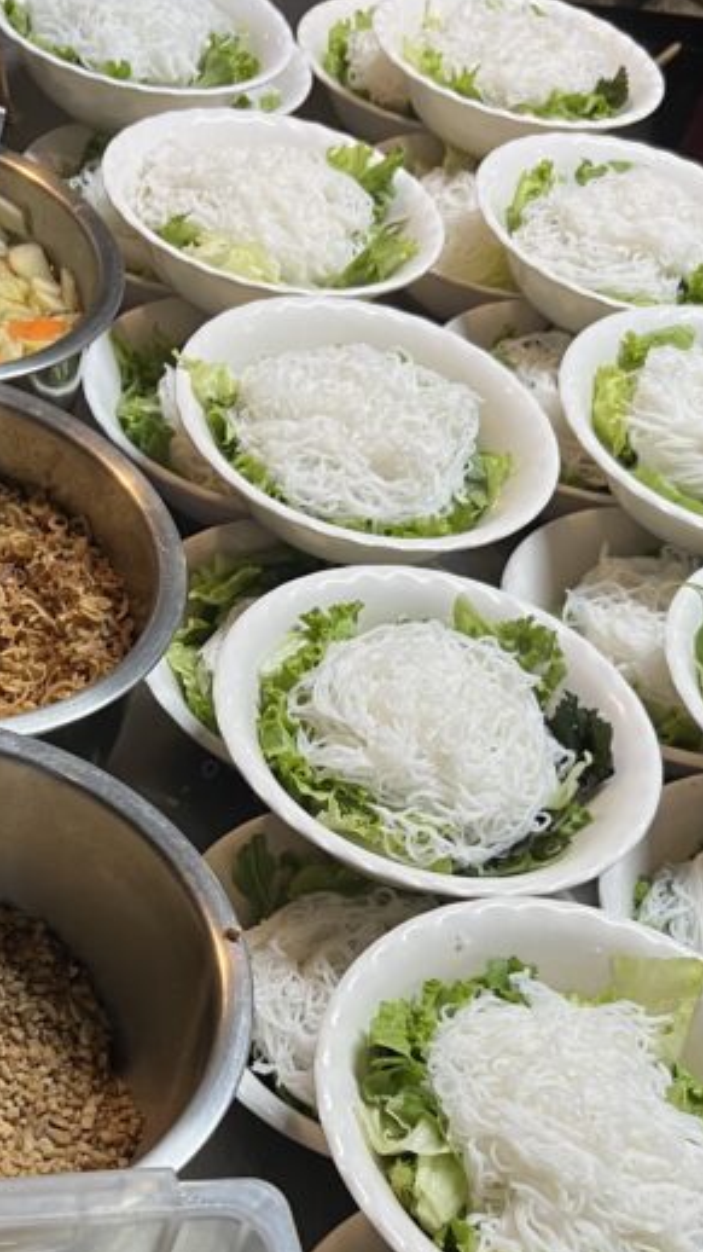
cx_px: 249
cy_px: 921
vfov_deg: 36.5
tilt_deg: -48.0
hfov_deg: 21.4
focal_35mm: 56
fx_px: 1858
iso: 125
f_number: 1.5
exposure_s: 1/82
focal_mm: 5.7
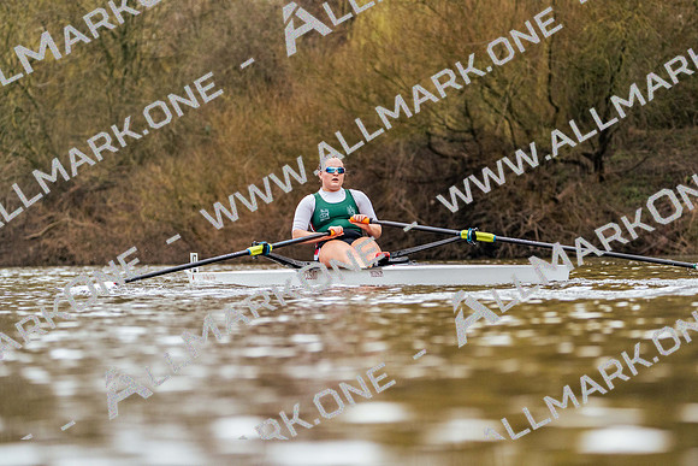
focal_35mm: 239
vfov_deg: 5.8
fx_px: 4635
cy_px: 233
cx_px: 349
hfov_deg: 8.6
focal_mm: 239
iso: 2000
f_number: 6.3
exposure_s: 1/2000
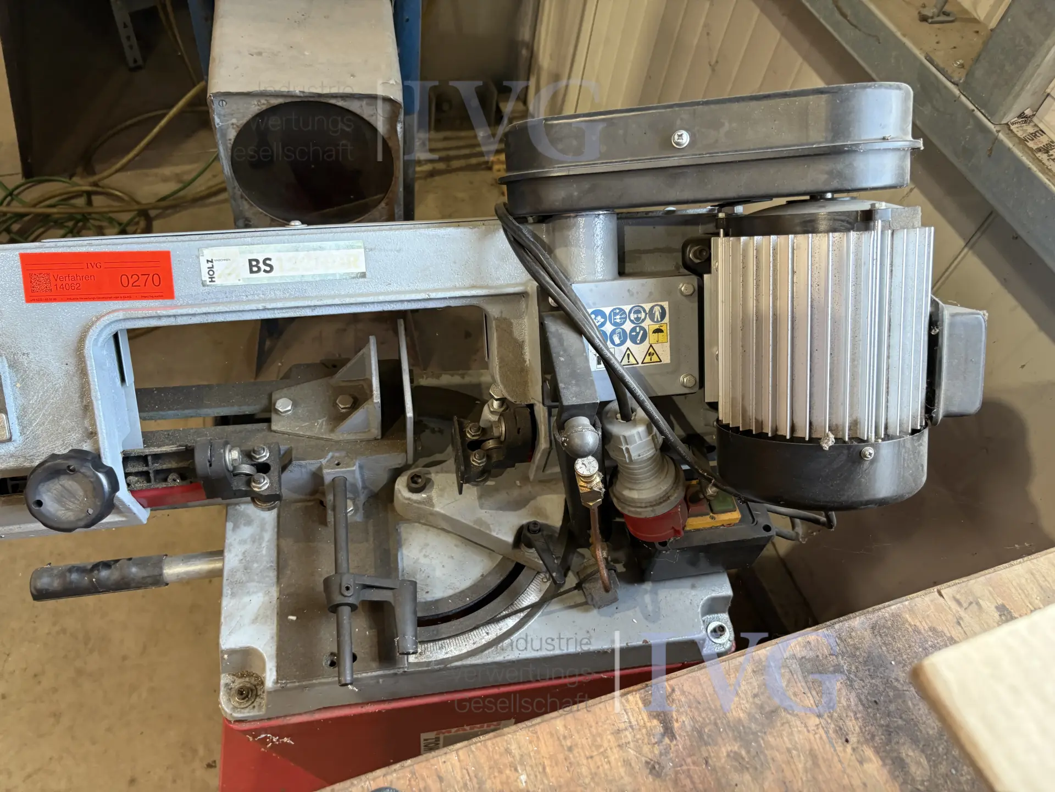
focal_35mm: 26
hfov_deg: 67.3
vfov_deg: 53.1
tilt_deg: -52.6
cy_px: 396
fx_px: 792
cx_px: 528
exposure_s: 1/60
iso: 160
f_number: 1.6
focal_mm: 5.96
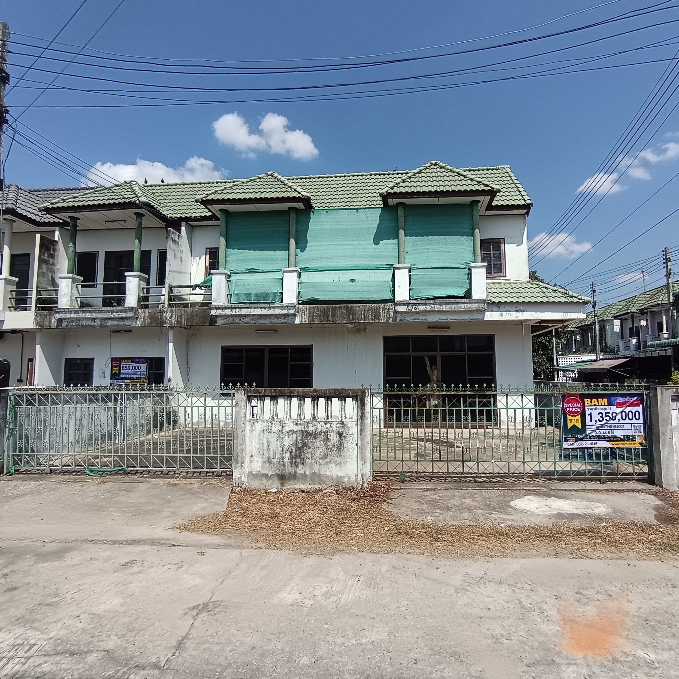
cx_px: 369
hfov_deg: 80.5
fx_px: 399
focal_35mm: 18
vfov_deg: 80.7
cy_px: 342
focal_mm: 1.65
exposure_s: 1/2198
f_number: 2.2
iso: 62
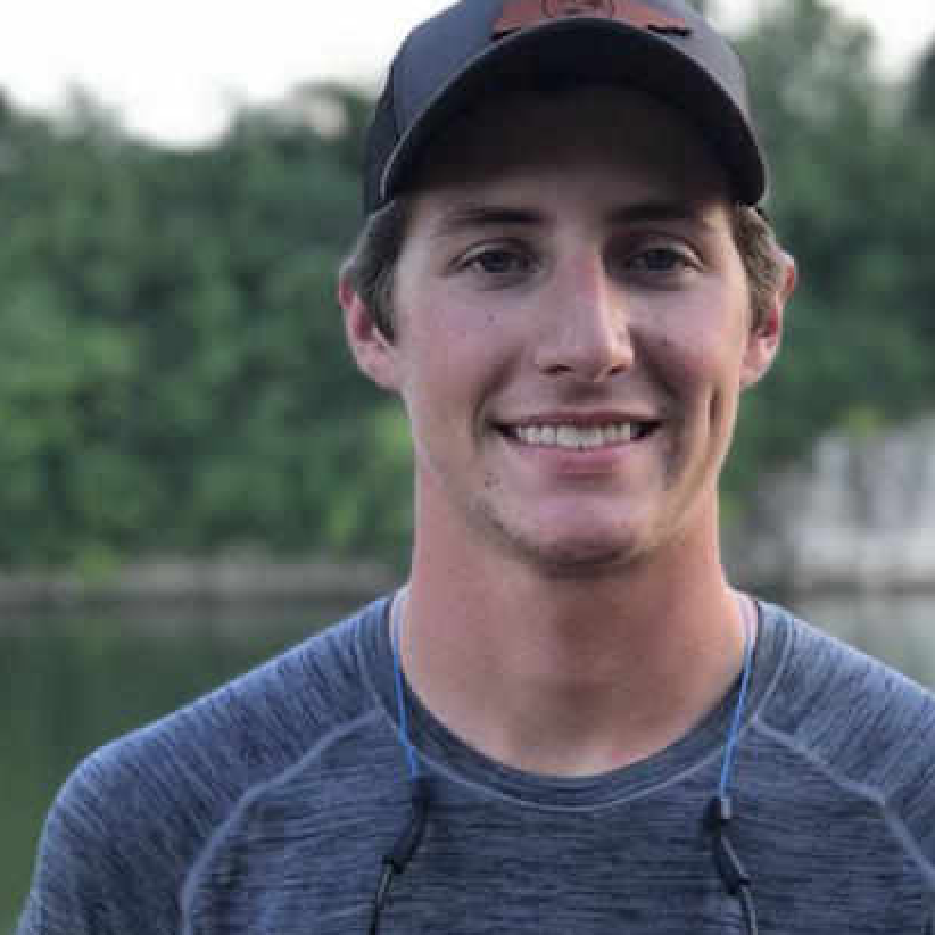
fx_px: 2934
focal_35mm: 96
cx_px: 553
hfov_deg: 18.1
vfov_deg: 18.1
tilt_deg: -1.7
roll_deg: +1.0
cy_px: 510
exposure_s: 1/120
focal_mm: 6.6
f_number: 2.8
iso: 25
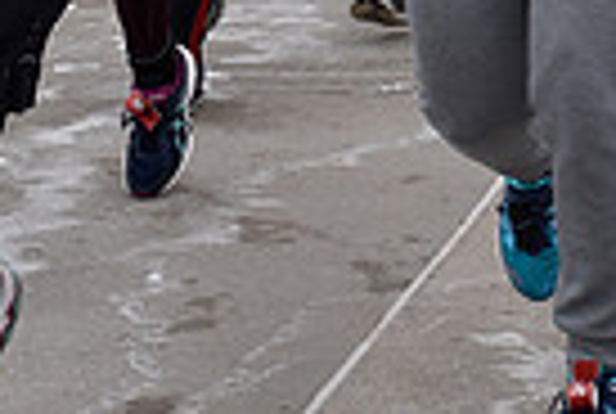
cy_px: -452
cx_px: 926
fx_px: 2607
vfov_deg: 8.5
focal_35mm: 152
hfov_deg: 12.8
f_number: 9
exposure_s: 1/320
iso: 400
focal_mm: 36
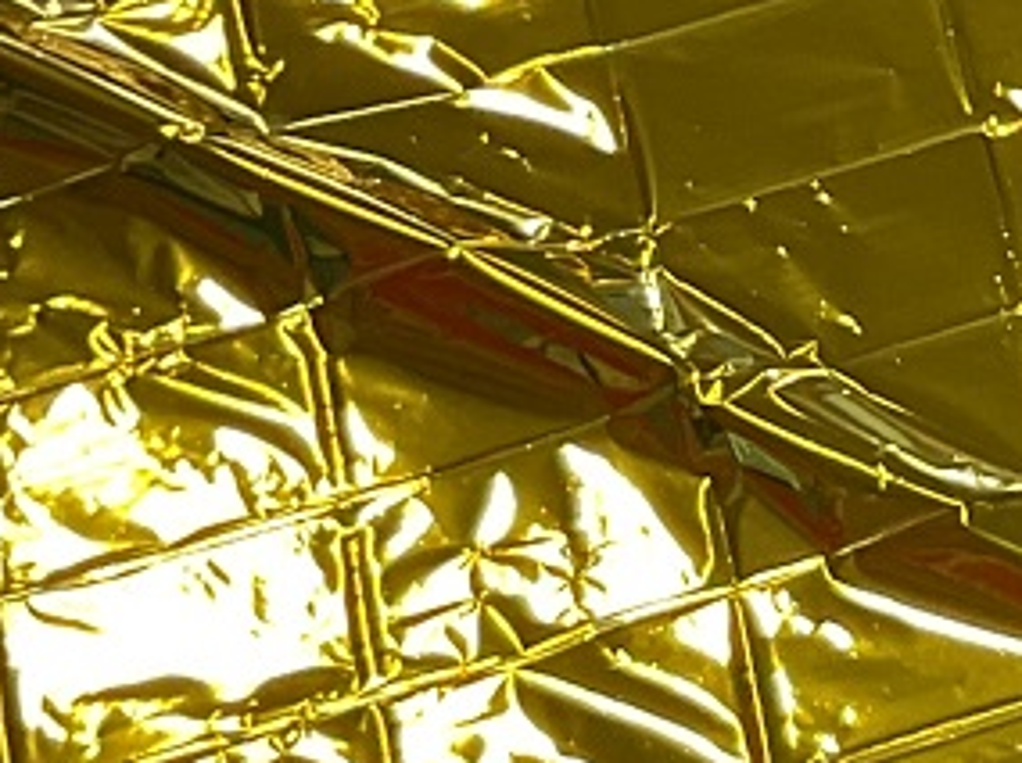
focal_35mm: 163
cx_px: 2360
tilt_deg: -63.0
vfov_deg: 9.1
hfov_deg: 10.6
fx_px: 4806
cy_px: 168
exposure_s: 1/100
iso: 50
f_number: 1.8
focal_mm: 3
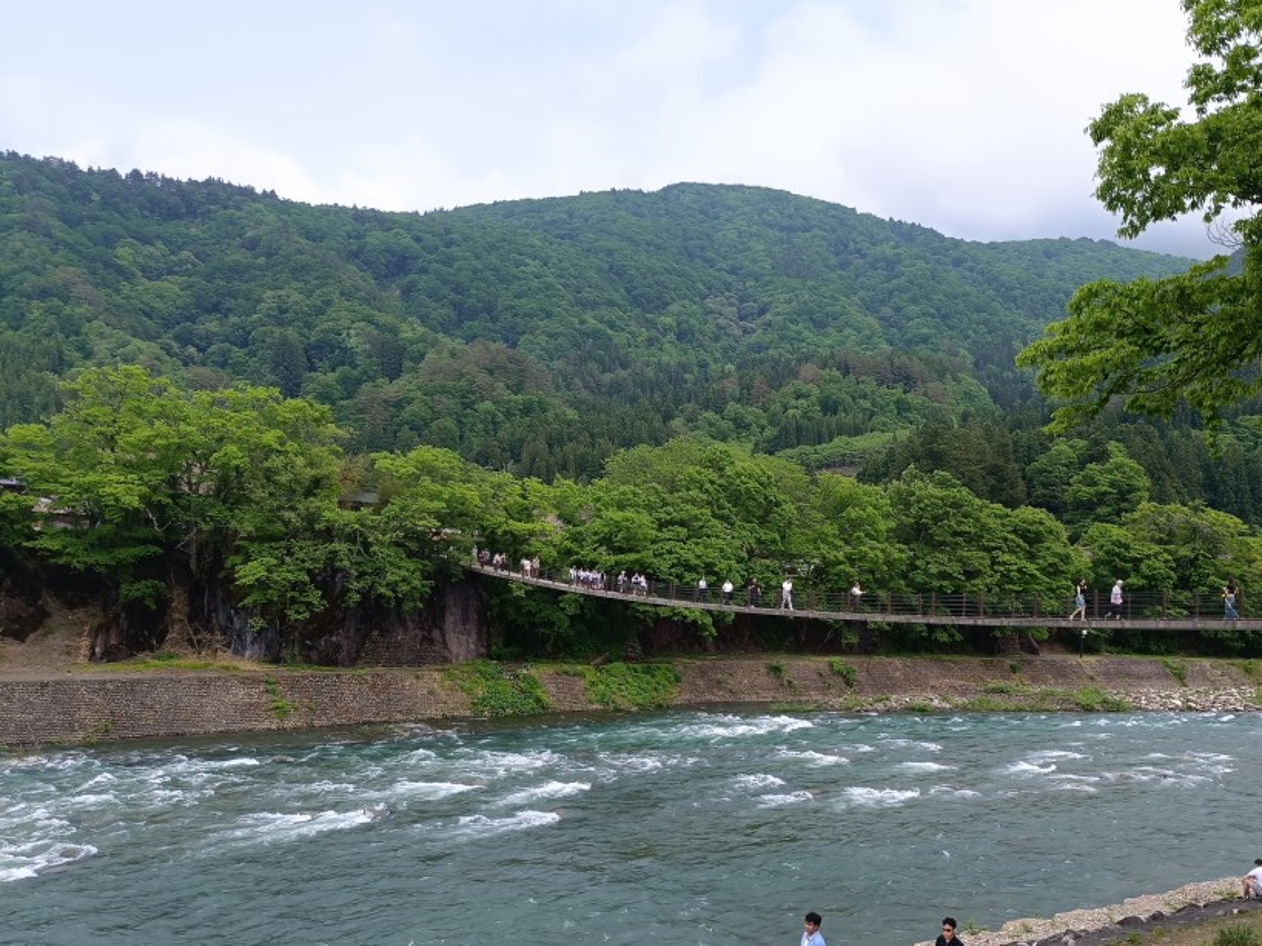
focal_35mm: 30
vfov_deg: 46.5
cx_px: 787
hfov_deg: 59.2
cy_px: 578
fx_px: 1094
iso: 50
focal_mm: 6.14
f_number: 1.65
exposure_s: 1/236
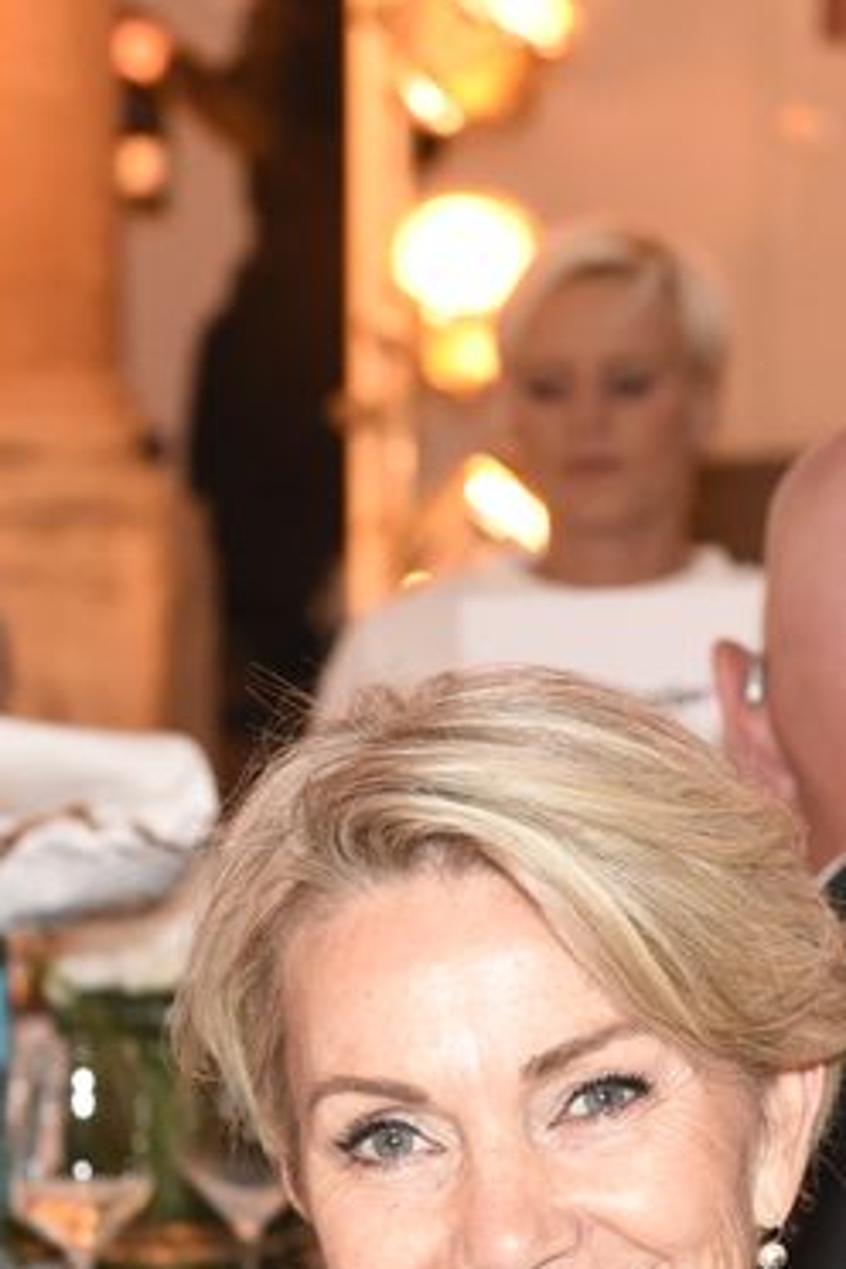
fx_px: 7049
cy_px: 1235
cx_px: 490
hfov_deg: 6.9
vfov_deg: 10.2
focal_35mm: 200
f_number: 4.5
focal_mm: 62
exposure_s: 1/80
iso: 3200
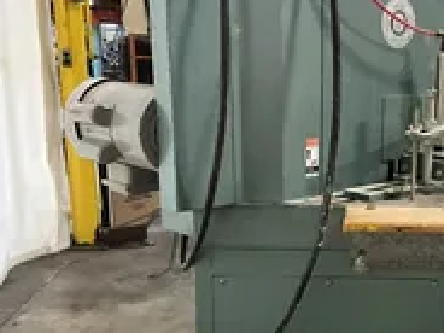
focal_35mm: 63
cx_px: 369
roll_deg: -0.3
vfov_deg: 23.1
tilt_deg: -15.3
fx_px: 808
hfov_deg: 29.8
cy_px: 244
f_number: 1.8
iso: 320
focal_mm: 3
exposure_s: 1/36
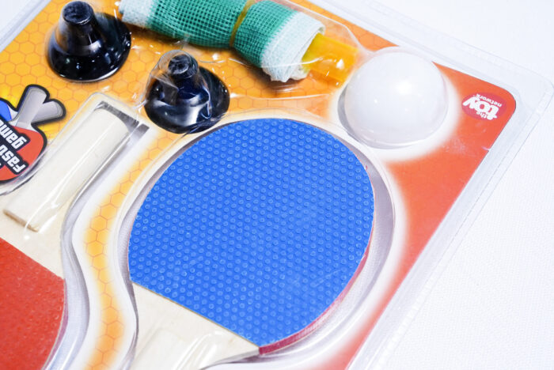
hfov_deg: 28.8
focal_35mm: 70
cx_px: 277
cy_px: 185
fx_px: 1078
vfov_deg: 19.5
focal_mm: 70
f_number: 9
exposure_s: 1/160
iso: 3200
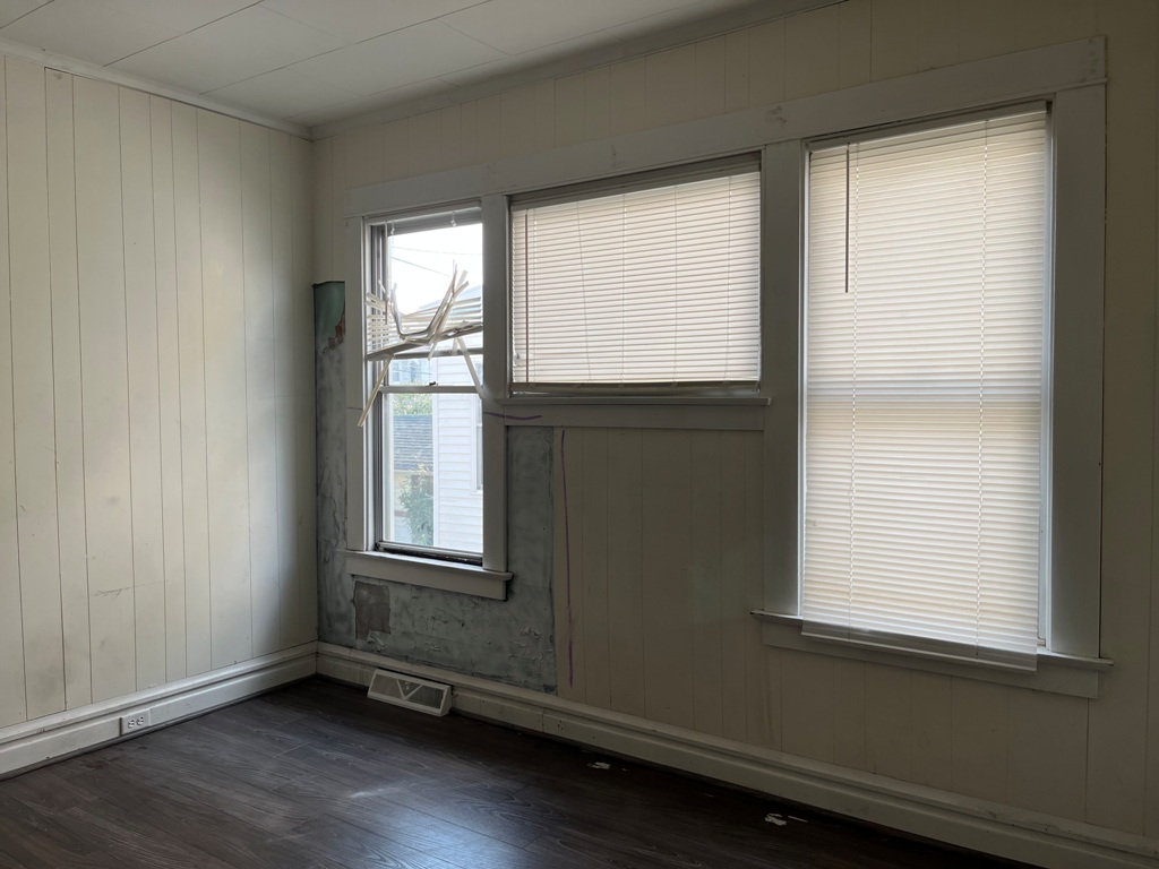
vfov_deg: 53.1
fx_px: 871
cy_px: 434
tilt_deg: -2.2
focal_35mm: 26
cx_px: 580
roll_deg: +0.8
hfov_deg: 67.3
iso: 40
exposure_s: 1/250
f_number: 1.6
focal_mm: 5.1
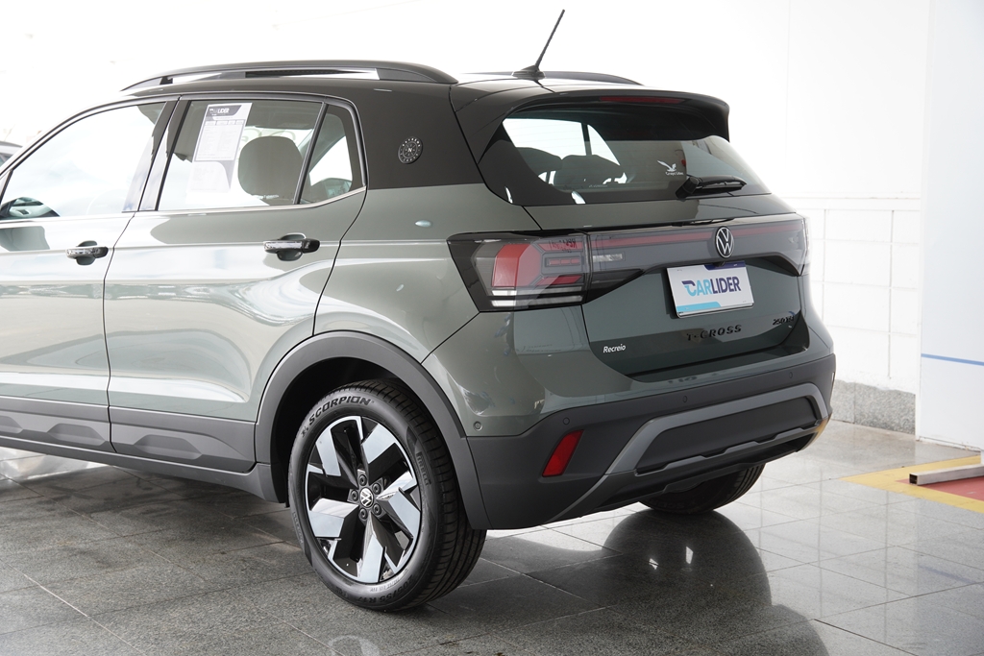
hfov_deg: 36.9
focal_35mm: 54
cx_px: 492
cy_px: 328
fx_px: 1476
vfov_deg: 25.1
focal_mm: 36
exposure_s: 1/125
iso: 200
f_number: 4
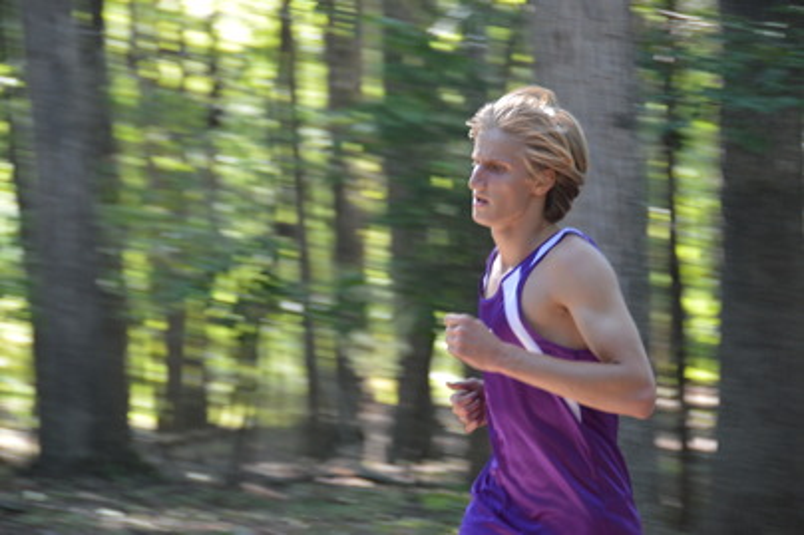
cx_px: 402
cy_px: 268
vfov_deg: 9.6
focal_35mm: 142
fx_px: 3181
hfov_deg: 14.4
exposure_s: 1/60
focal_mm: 95
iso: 640
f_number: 5.3
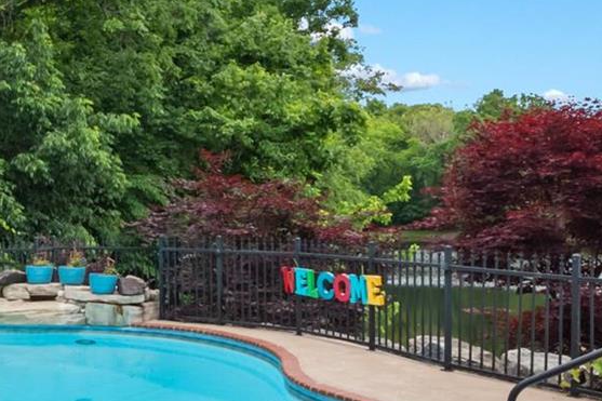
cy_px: 206
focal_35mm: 46
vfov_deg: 29.2
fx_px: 769
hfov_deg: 40.6
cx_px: 103
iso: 400
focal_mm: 8
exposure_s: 1/400
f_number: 10
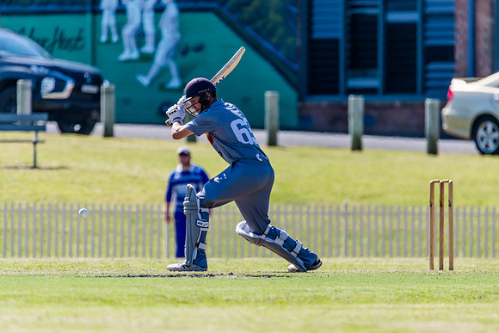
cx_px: 252
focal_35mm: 682
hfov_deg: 3.0
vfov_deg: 2.0
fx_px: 9451
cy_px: 157
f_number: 6.3
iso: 640
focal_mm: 600
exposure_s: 1/2000
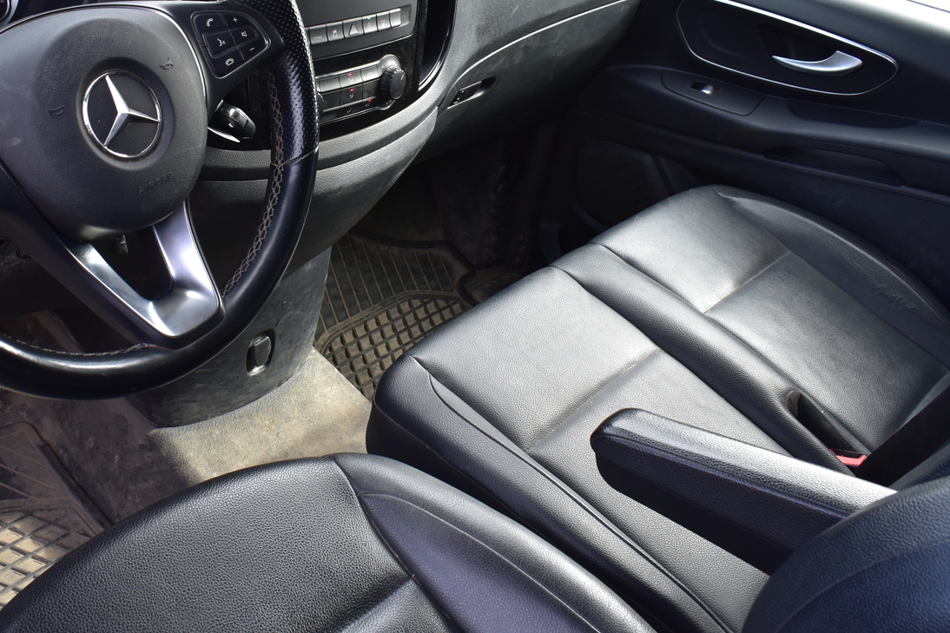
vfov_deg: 33.3
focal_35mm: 40
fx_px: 1055
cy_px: 257
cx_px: 334
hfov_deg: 47.8
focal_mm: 18
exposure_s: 1/90
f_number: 8
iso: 400
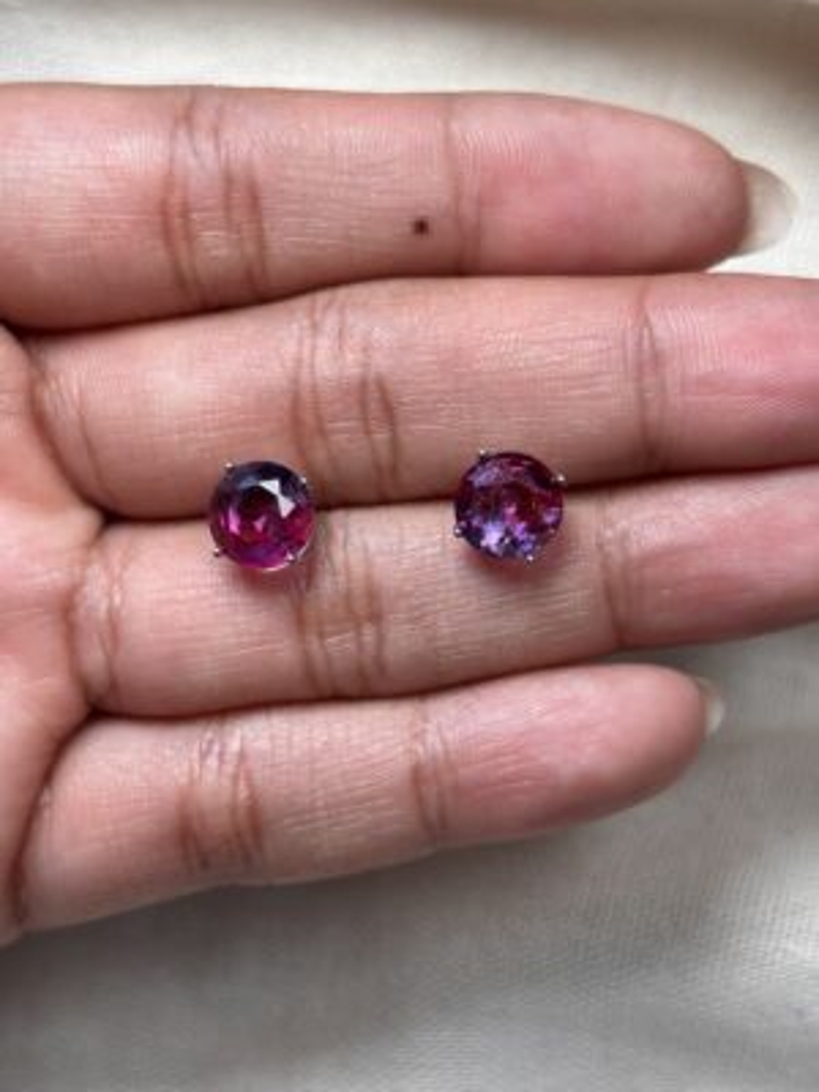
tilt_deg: -74.4
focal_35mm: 52
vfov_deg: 36.8
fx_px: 1640
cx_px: 410
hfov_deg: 28.0
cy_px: 546
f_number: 1.6
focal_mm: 5.96
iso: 32
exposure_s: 1/130
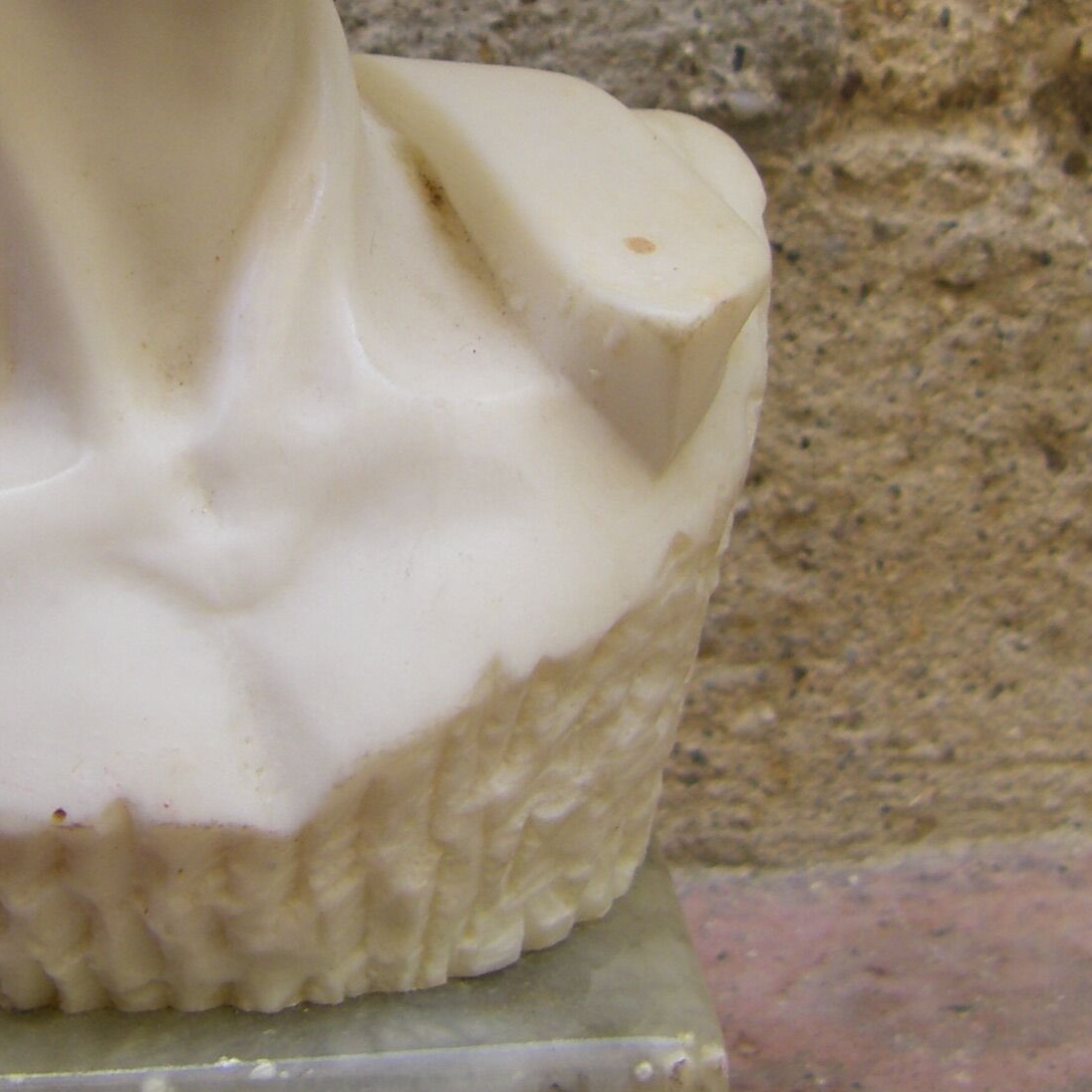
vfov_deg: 17.3
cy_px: 335
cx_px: 341
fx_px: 3569
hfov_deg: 17.3
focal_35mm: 100
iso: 64
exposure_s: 1/100
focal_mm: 6.3
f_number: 3.5
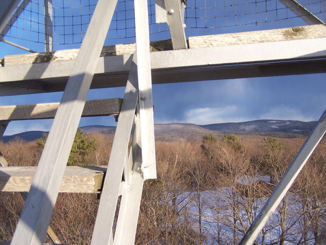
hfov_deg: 49.0
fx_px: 358
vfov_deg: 37.7
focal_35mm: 38
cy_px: 122
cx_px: 163
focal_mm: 6.3
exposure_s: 1/320
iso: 80
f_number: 2.8
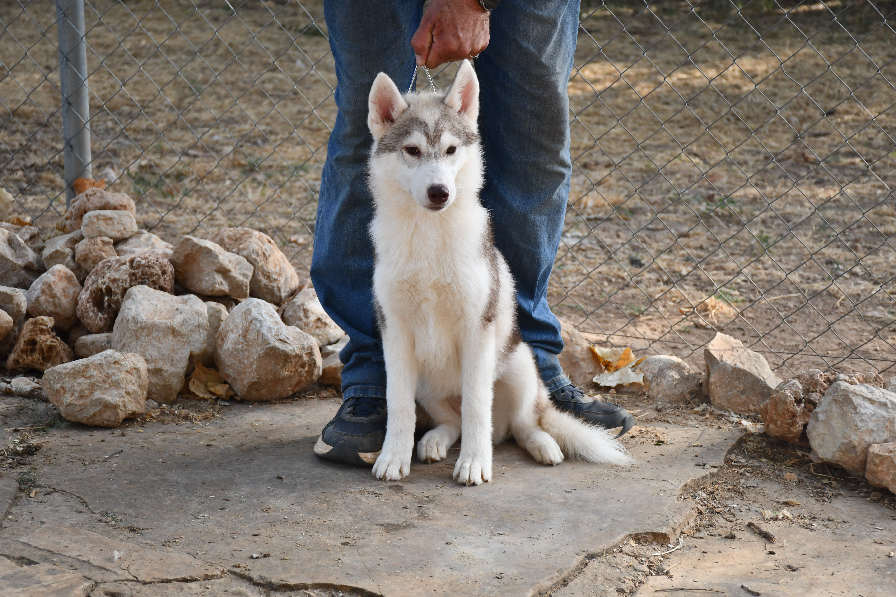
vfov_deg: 15.2
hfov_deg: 22.6
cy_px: 298
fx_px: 2240
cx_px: 448
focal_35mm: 90
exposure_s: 1/500
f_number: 5.6
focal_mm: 60
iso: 320
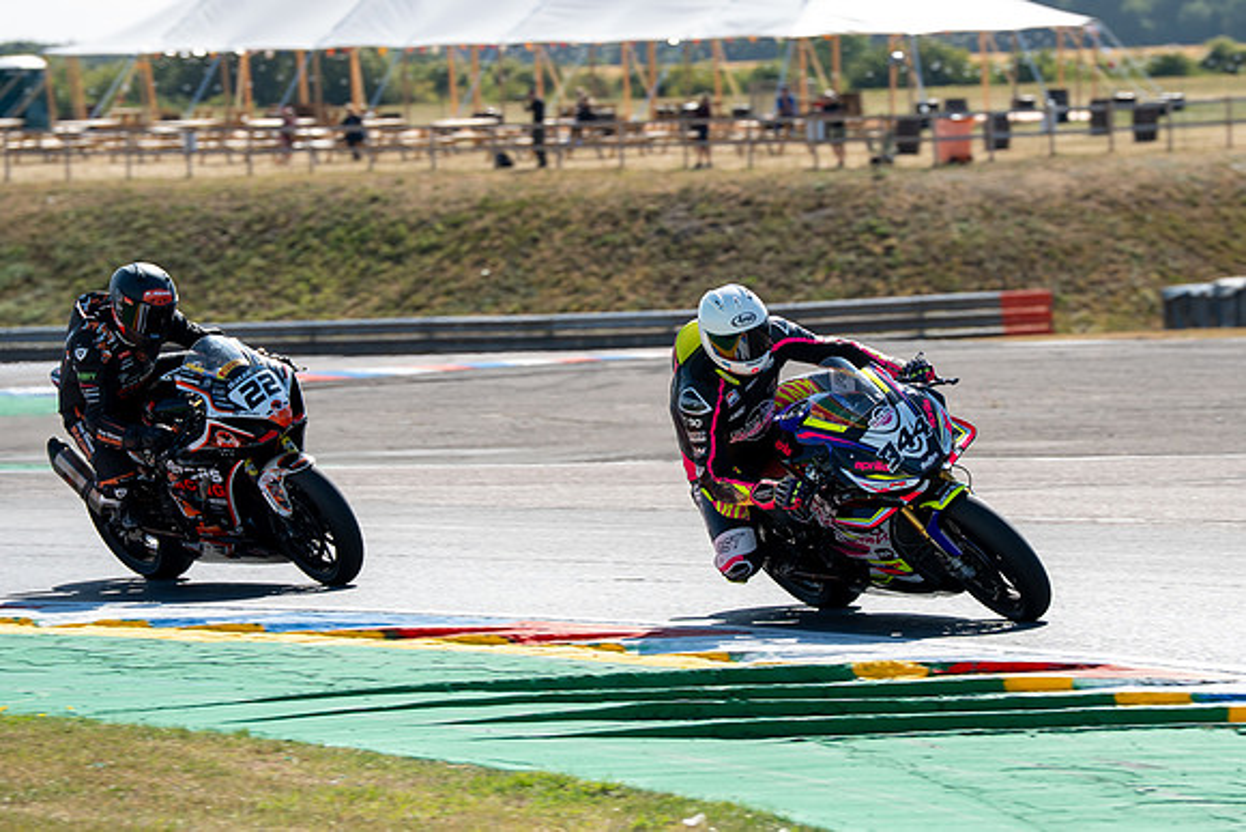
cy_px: 389
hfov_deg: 8.7
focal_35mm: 237
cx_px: 739
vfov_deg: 5.8
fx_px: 8213
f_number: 6.3
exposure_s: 1/500
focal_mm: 200
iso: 160
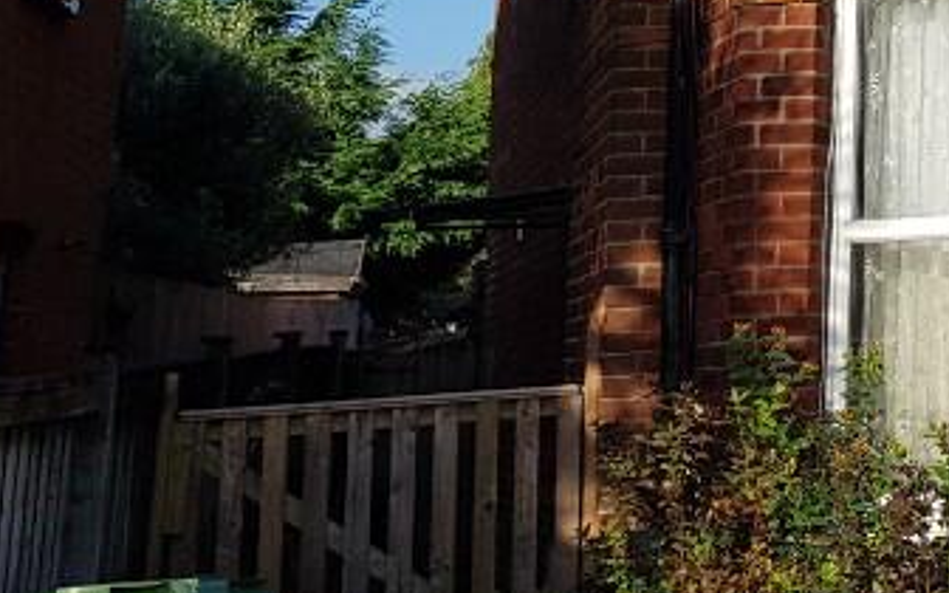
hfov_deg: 21.8
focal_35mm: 84
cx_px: 1285
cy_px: -133
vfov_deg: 15.0
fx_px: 2173
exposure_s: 1/2064
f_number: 1.7
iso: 40
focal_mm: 4.2
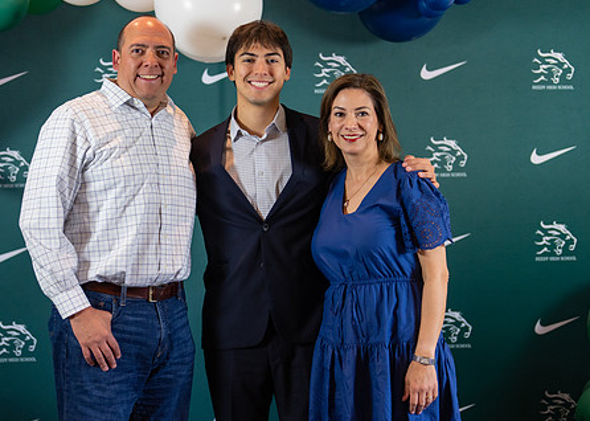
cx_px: 245
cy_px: 221
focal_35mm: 71
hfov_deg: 27.8
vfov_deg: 20.1
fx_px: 1189
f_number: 1.2
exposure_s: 1/400
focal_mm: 50
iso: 500
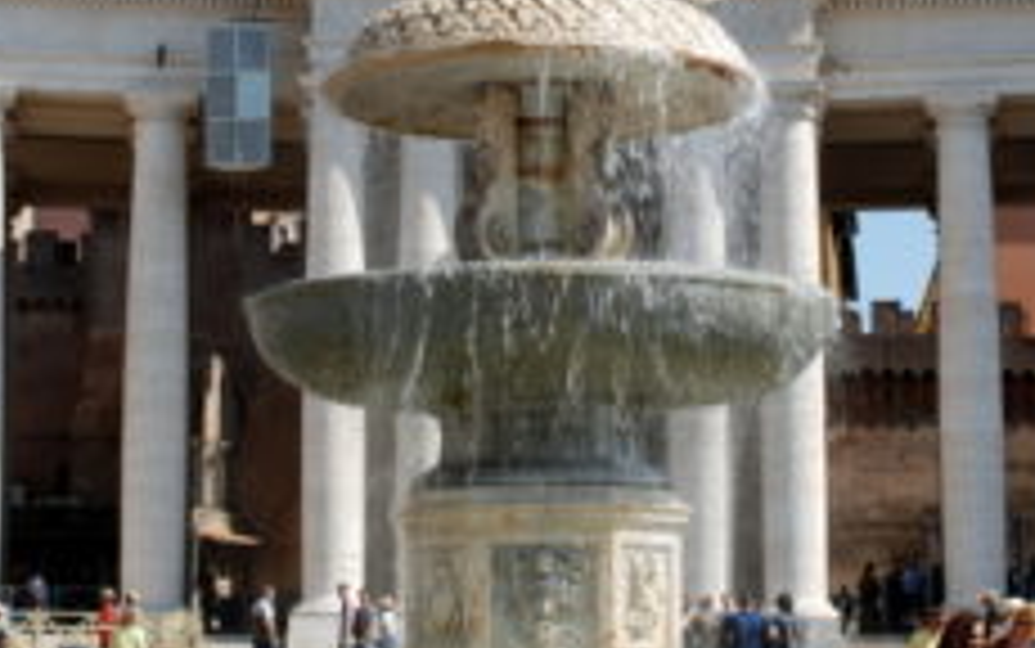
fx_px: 2345
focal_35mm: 83
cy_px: 295
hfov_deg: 24.9
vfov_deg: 15.7
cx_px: 590
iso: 100
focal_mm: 25
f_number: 16
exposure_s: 1/50
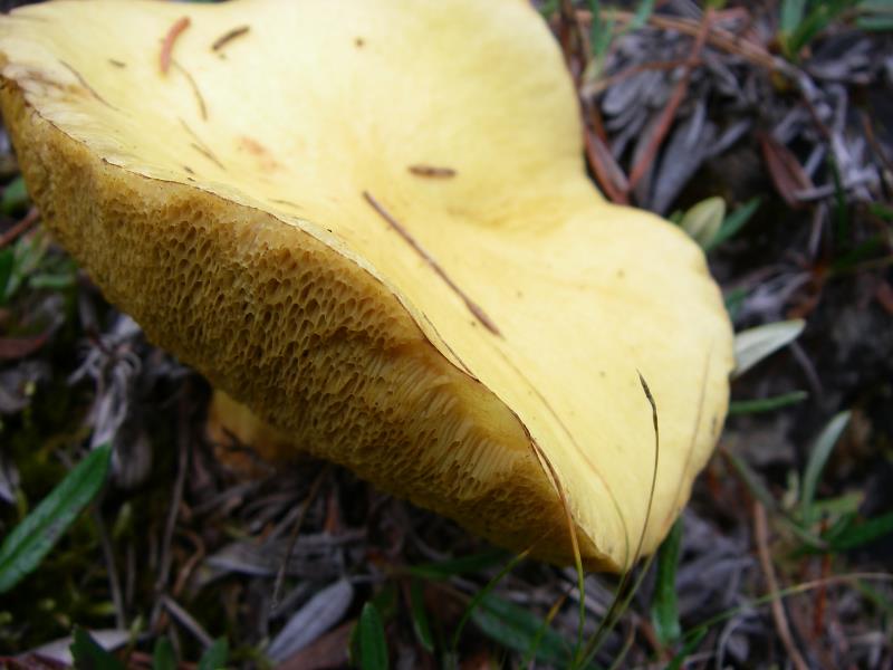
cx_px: 446
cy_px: 335
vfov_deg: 37.7
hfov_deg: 49.0
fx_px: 980
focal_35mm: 38
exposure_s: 1/80
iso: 64
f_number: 3.3
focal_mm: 6.3
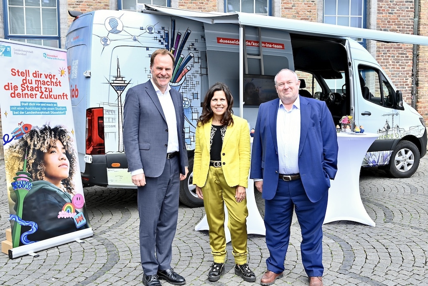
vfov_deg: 37.9
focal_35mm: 35
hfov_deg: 54.4
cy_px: 143
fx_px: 416
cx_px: 214
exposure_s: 1/100
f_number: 6.3
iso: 100
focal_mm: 35
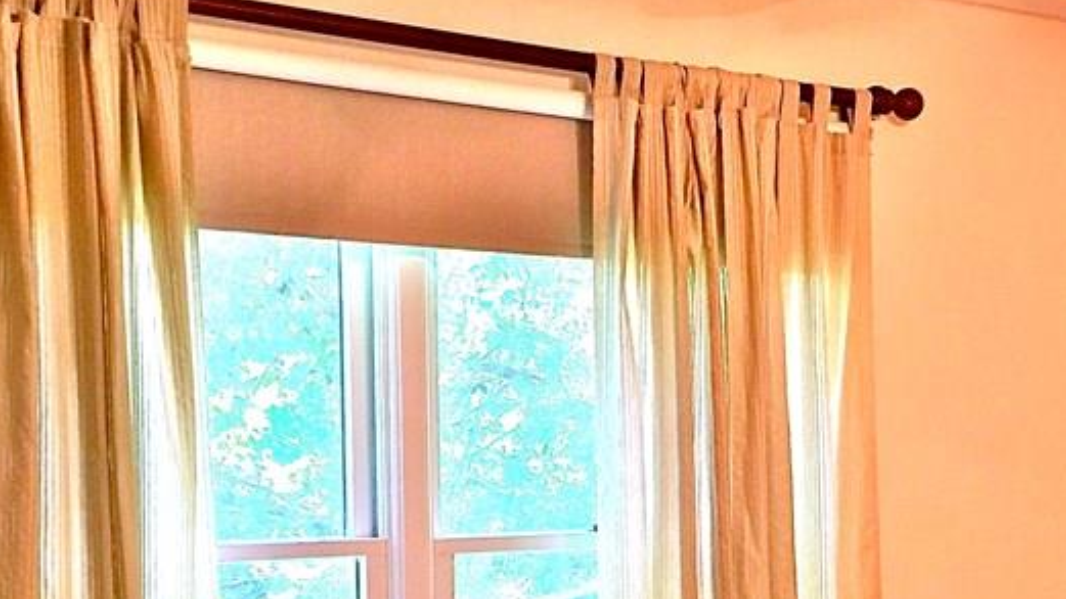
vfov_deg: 19.0
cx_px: 699
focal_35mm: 62
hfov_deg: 33.6
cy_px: 561
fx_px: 1752
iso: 40
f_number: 2.2
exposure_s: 1/30
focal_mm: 4.15
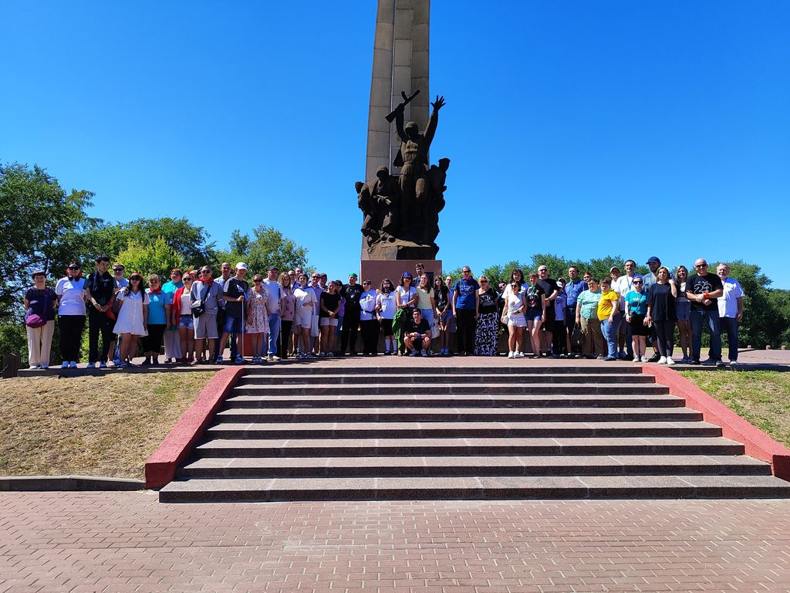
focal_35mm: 24
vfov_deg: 56.8
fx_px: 548
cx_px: 395
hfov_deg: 71.6
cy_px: 296
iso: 50
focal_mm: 5.89
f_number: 1.89
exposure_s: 1/577
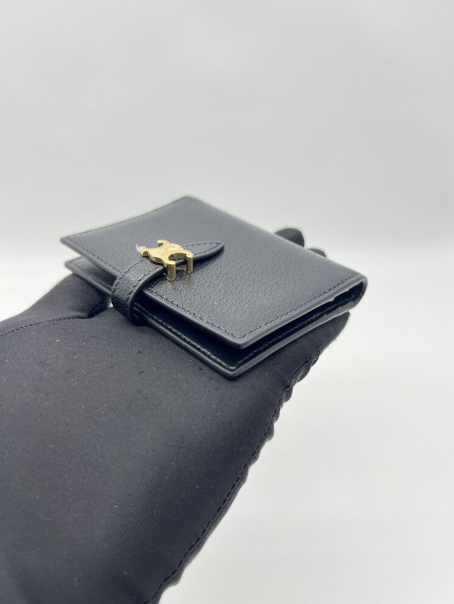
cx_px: 229
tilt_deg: -33.9
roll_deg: +0.6
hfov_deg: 51.4
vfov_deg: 65.3
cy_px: 292
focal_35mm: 27
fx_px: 472
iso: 40
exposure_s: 1/100
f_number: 1.5
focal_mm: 5.7
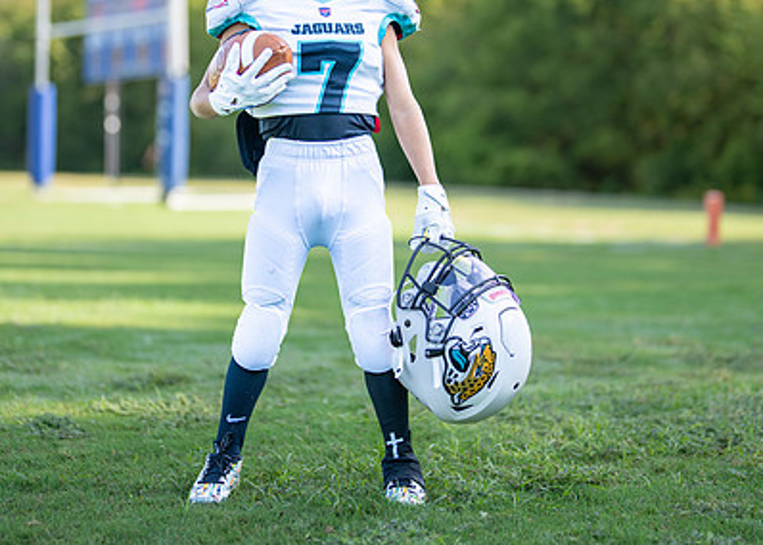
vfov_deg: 16.7
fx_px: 1841
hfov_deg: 23.4
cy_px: 133
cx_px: 341
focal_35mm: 85
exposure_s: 1/2000
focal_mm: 50
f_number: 1.2
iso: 100
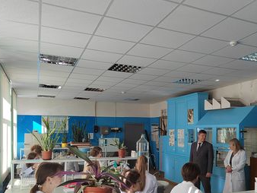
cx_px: 167
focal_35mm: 34
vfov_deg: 41.2
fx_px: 253
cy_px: 130
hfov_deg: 53.1
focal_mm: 5.52
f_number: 1.9
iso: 100
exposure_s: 1/122
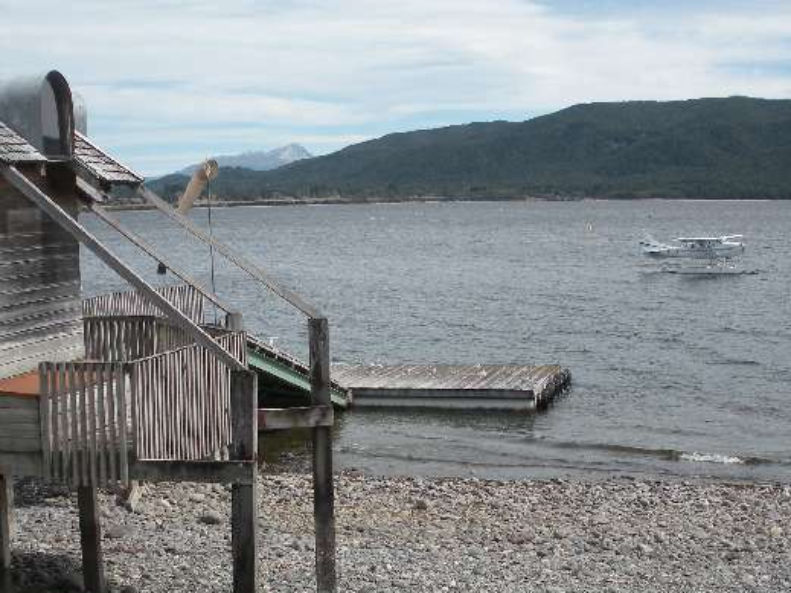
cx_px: 364
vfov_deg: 26.9
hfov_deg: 35.5
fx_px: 1234
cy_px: 384
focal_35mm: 54
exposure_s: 1/931
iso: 64
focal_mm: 6.3
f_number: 3.5
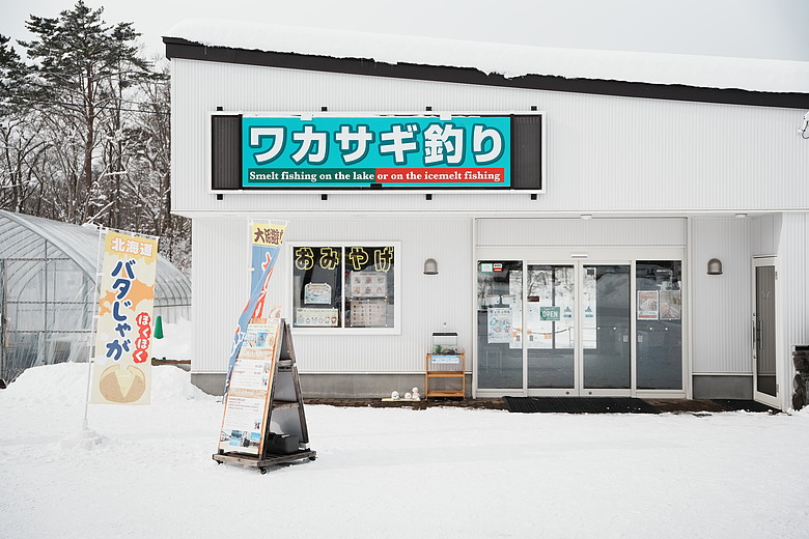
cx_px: 404
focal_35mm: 38
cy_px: 270
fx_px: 865
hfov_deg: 50.1
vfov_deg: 34.6
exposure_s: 1/8000
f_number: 2.8
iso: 250
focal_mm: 38.5
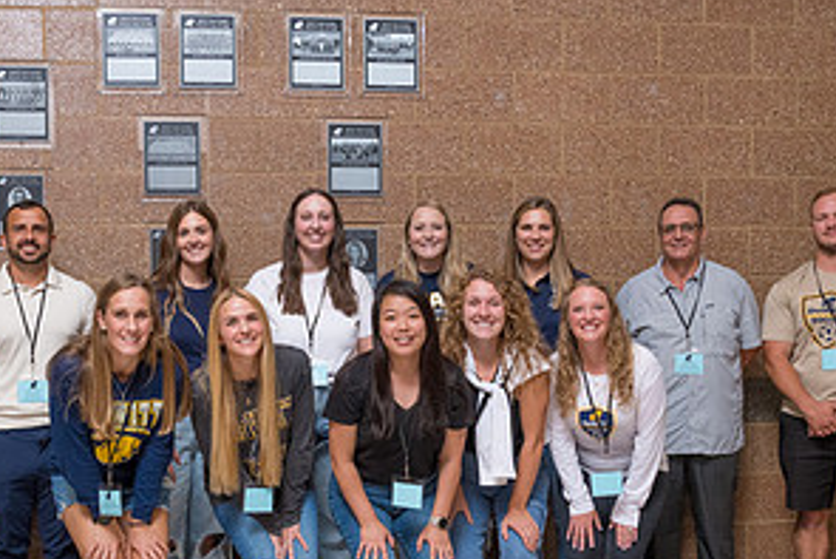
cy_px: 421
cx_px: 306
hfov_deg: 37.2
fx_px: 1231
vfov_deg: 25.2
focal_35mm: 53
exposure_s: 1/250
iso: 1250
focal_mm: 27
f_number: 10
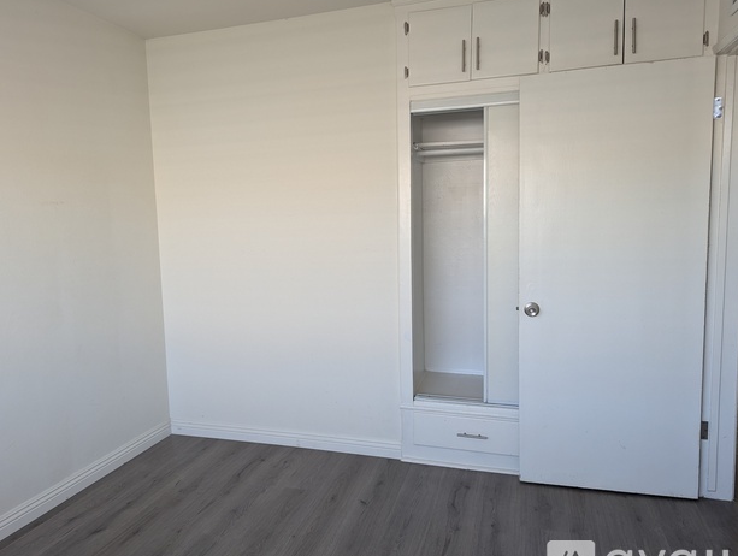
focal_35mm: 26
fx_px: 555
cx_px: 342
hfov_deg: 67.1
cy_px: 288
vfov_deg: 53.2
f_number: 1.85
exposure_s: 1/45.2
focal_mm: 6.81
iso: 65
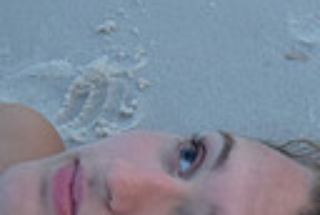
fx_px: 1087
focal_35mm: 122
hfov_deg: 15.7
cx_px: 445
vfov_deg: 11.0
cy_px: 281
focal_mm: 18
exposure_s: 1/8
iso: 3200
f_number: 3.5
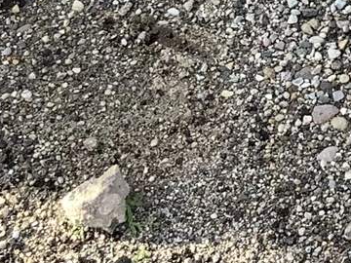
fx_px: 1744
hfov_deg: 10.8
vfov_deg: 8.2
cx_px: 610
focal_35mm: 172
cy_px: -246
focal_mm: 3.3
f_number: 2.4
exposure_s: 1/235
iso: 25
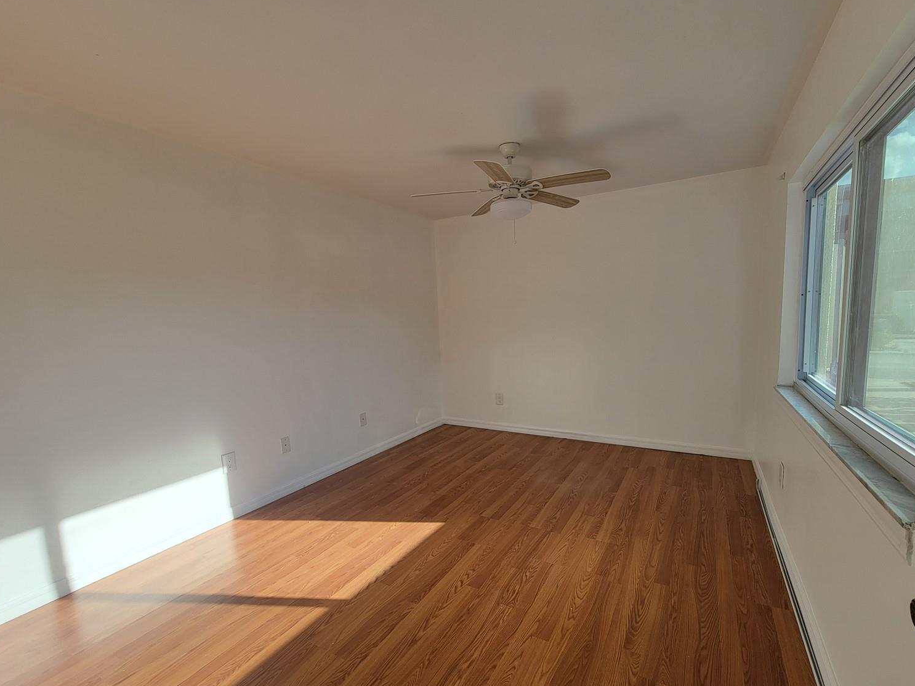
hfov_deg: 101.9
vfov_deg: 85.6
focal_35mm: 14
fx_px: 370
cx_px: 487
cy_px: 360
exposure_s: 1/315
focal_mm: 2.2
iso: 50
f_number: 2.2
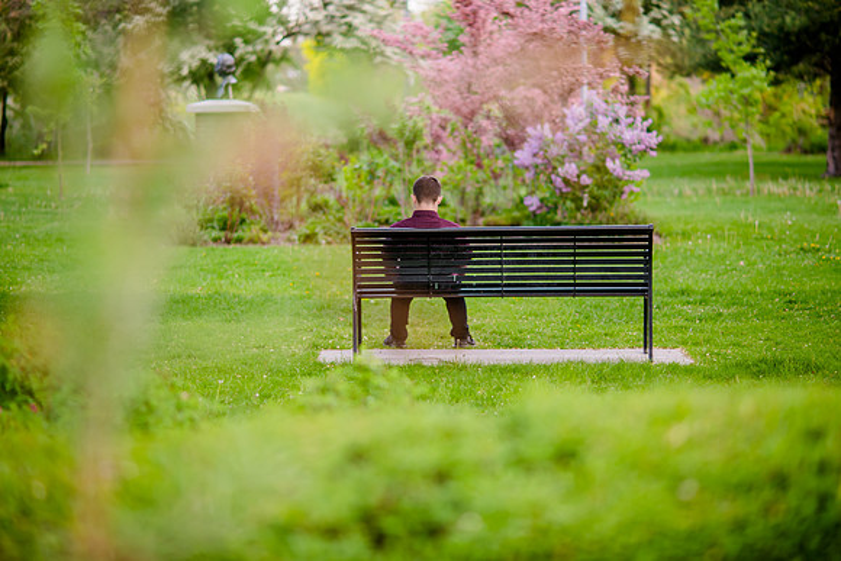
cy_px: 280
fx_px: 2486
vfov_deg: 12.9
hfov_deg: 19.2
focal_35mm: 106
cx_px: 420
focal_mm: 105
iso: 160
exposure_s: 1/200
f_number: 2
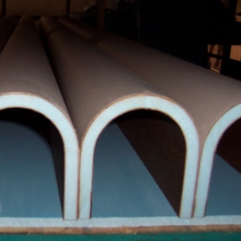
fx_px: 417
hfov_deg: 31.5
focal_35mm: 53
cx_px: 52
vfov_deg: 32.2
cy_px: 130
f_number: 2.8
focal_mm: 5.6
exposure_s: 1/60
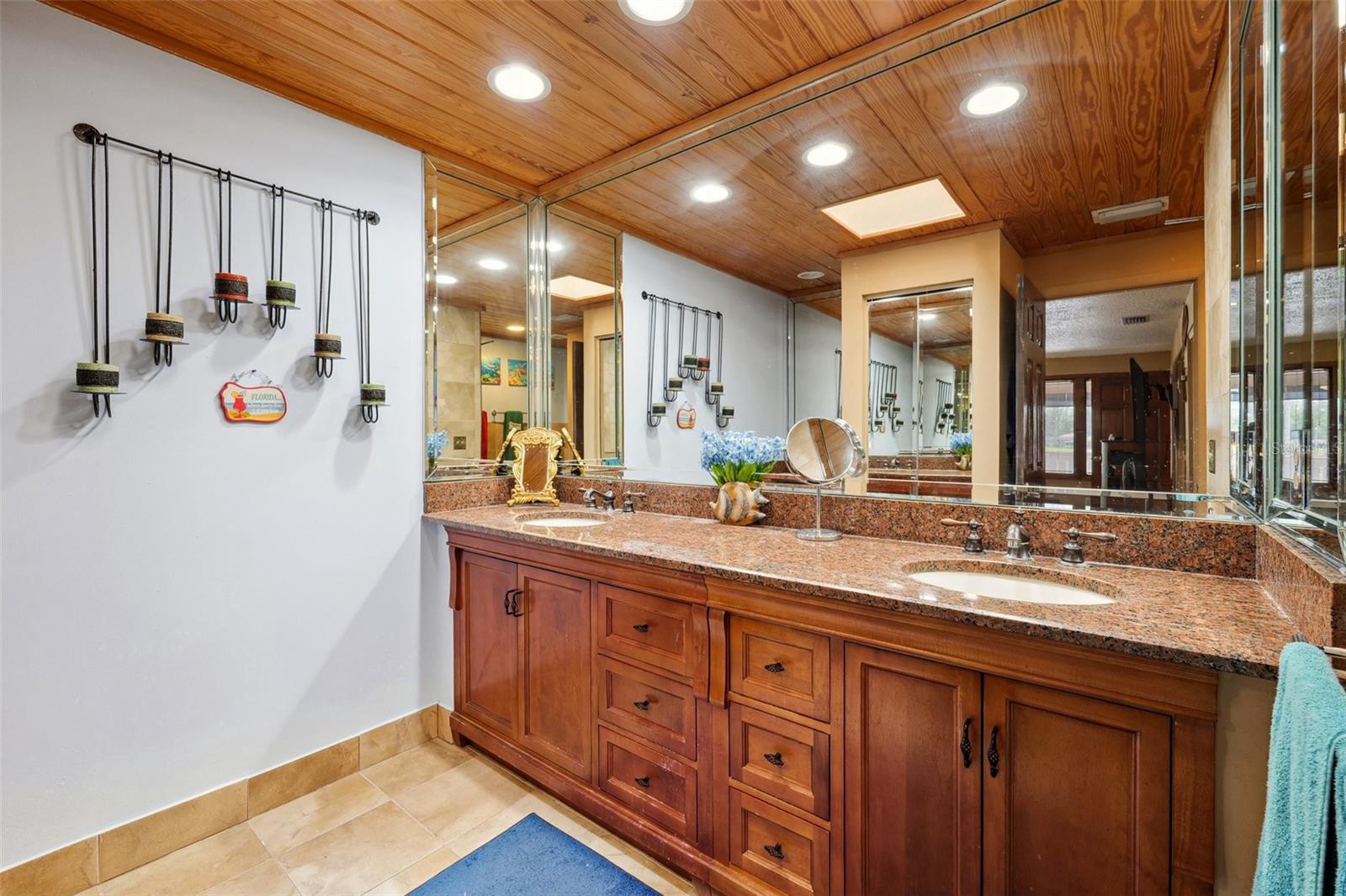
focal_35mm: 14
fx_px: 523
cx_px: 673
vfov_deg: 81.2
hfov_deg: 104.3
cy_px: 448
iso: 400
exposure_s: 1/2
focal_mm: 14
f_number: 8
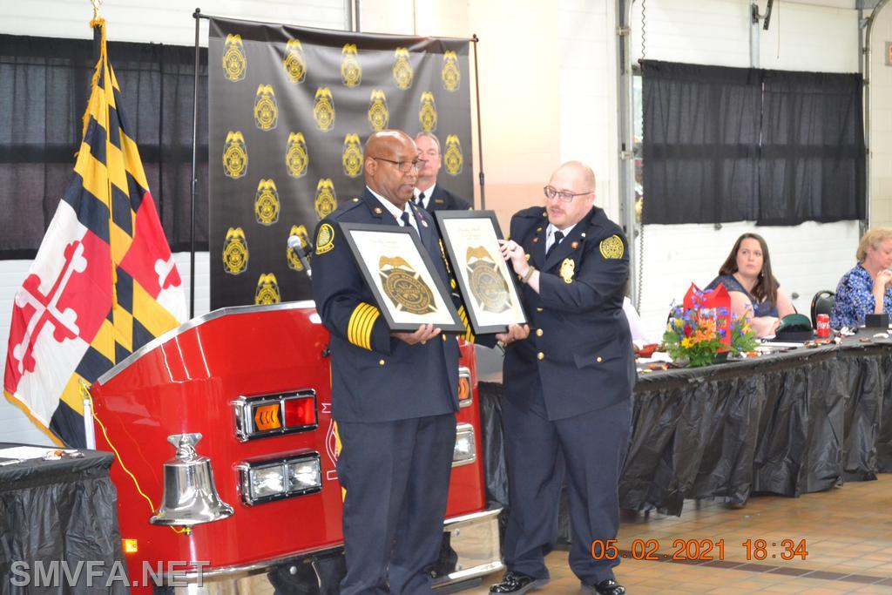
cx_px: 446
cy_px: 298
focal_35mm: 82
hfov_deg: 24.6
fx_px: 2044
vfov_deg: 16.6
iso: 2200
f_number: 5.6
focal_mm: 55
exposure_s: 1/60
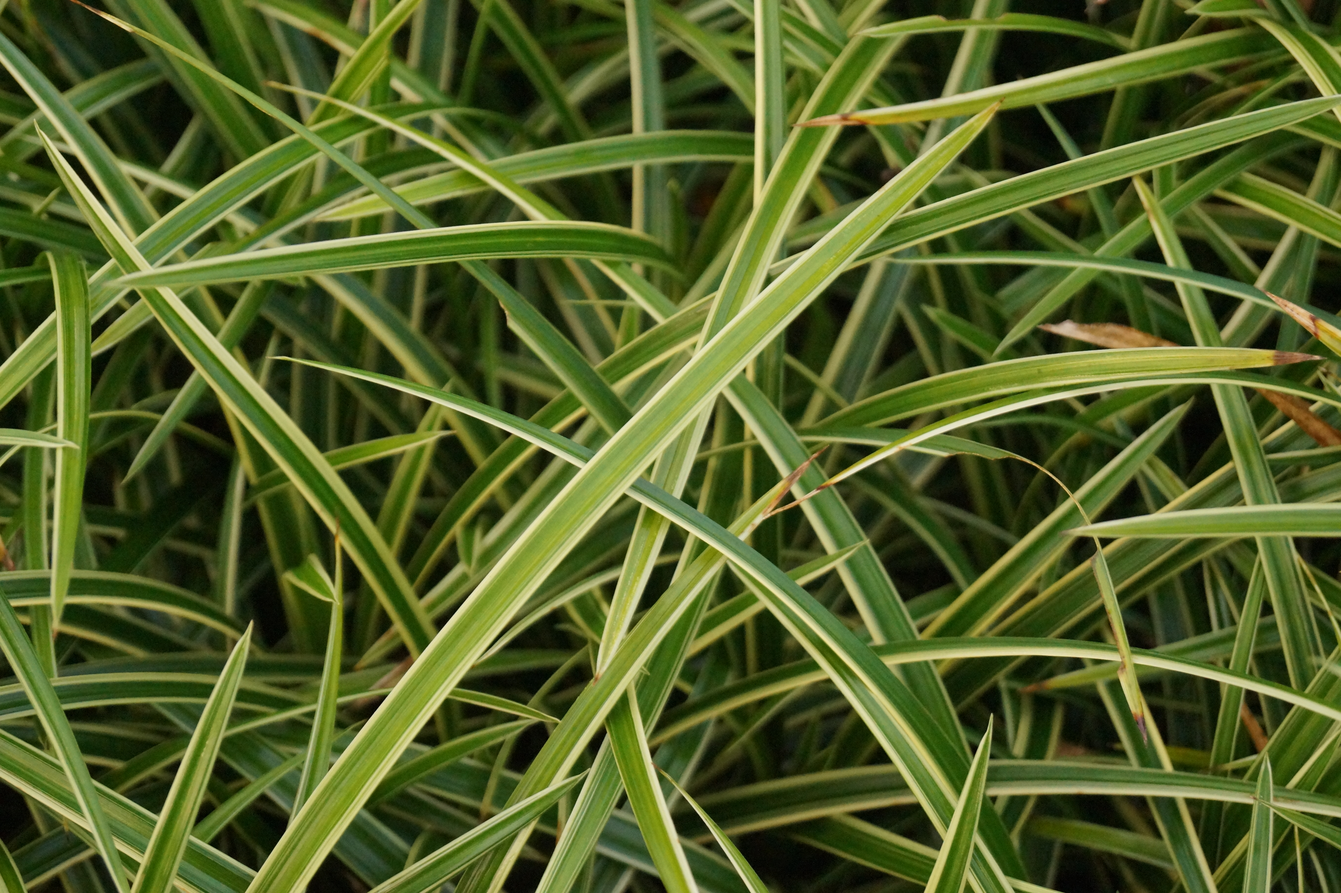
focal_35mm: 82
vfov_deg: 16.5
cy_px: 446
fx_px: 3071
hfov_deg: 24.6
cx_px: 670
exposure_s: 1/500
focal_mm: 55
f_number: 5.6
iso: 3200
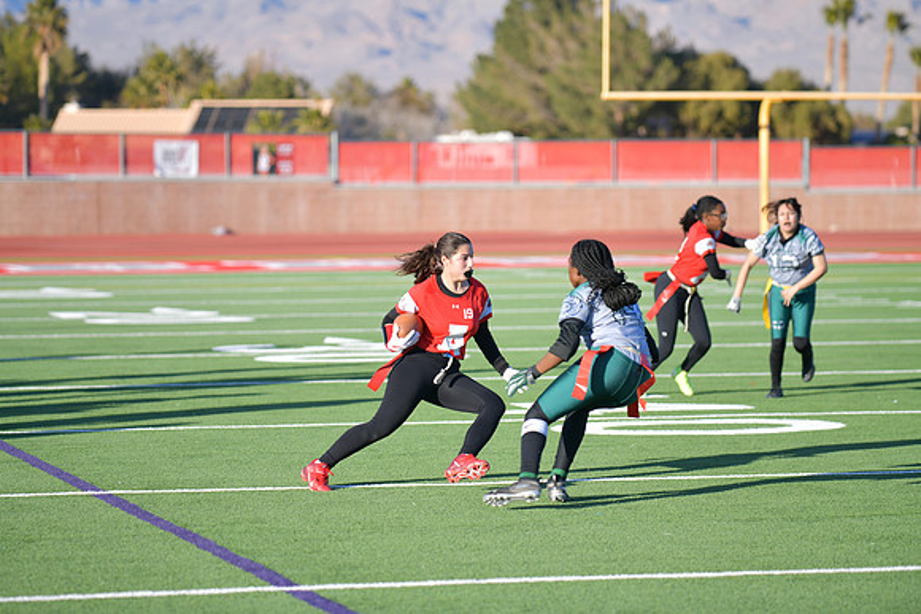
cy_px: 307
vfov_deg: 8.9
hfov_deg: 13.2
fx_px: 3966
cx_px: 460
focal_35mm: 155
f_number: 2.8
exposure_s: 1/800
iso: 64
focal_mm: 155
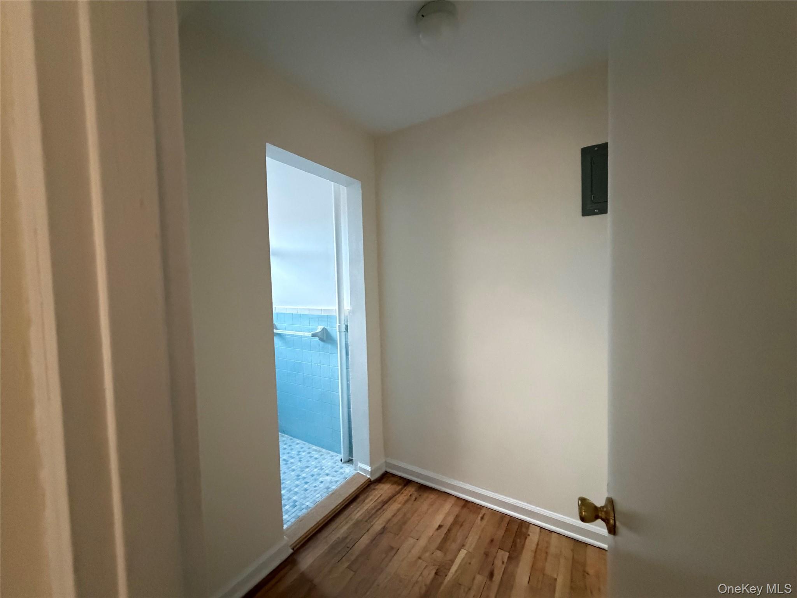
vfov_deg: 85.7
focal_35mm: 14
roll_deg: +1.0
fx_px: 322
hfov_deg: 102.1
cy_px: 299
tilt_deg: -2.4
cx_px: 398
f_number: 2.2
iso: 800
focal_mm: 2.22
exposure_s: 1/60
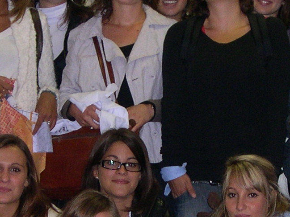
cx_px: 140
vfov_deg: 11.1
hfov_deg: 14.8
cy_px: 161
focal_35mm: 133
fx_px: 1114
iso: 185
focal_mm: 8
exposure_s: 1/60
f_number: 2.8
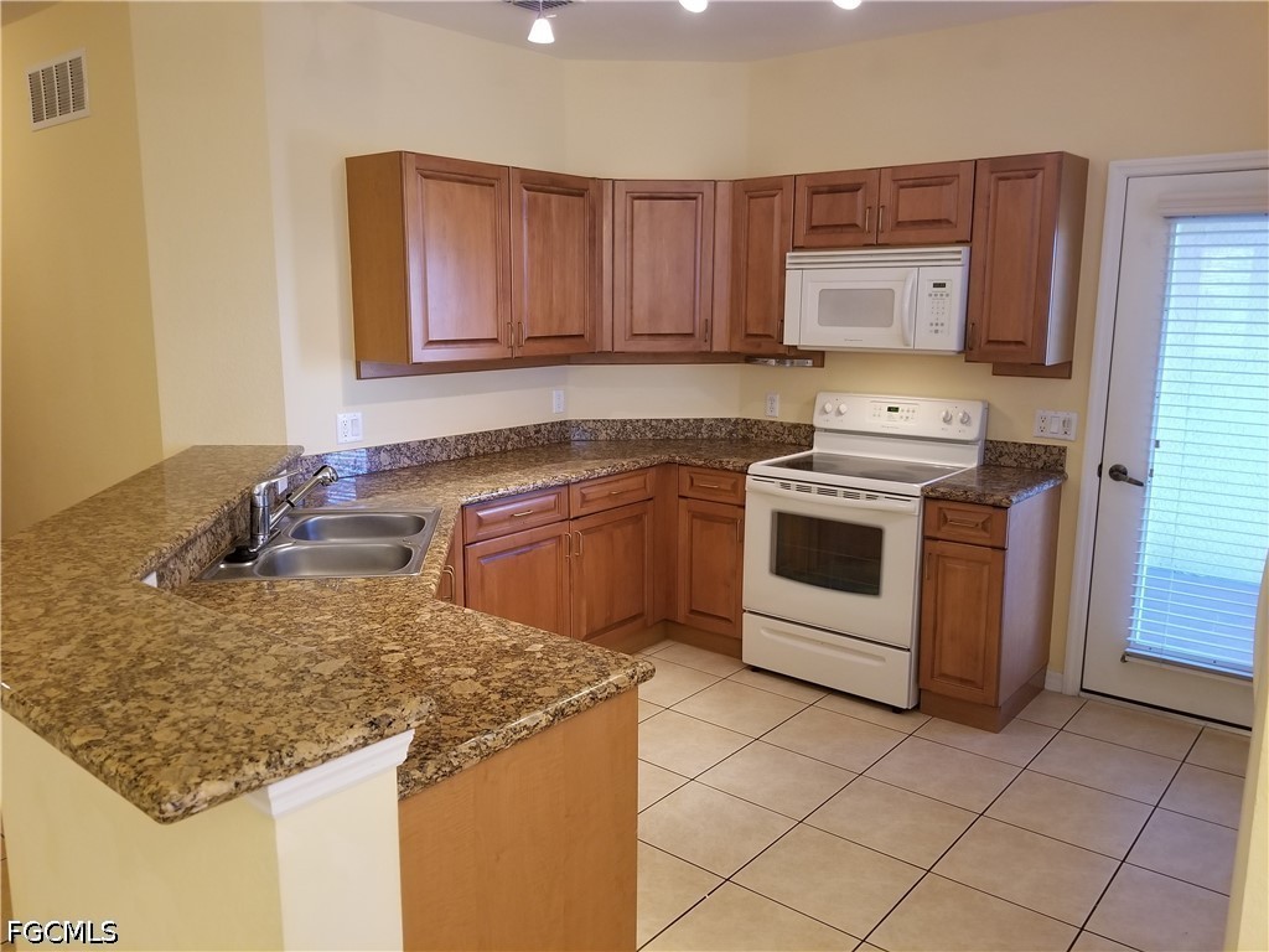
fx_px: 953
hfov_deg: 67.3
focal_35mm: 26
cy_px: 476
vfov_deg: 53.1
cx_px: 634
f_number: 1.7
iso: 250
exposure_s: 1/30
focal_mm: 4.25
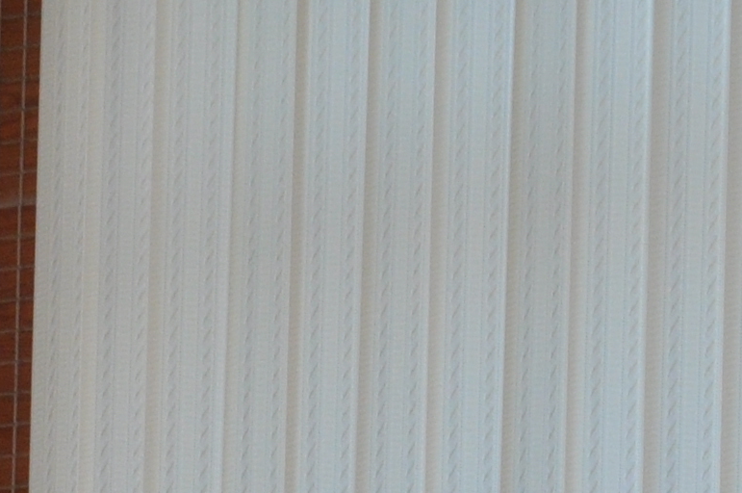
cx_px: 405
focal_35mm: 267
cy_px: 1202
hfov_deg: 7.7
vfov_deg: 5.0
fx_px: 5496
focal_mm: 32
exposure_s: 1/40
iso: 640
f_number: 10
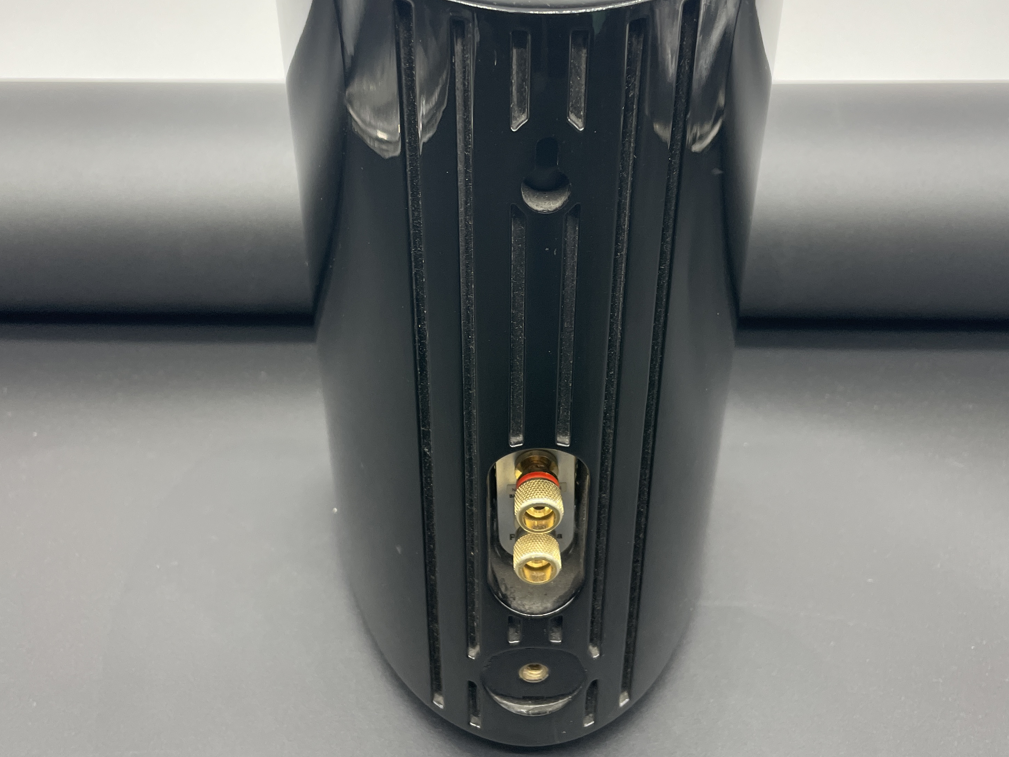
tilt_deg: -33.4
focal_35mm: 36
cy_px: 282
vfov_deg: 39.4
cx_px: 506
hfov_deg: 51.4
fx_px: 1049
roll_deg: +1.3
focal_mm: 4.2
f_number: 1.6
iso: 100
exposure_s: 1/121
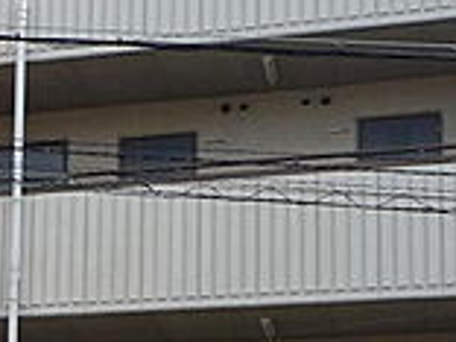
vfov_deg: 12.3
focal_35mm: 115
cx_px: -114
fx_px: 1515
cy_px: 506
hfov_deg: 16.3
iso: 100
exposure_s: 1/640
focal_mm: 4.7
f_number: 3.3
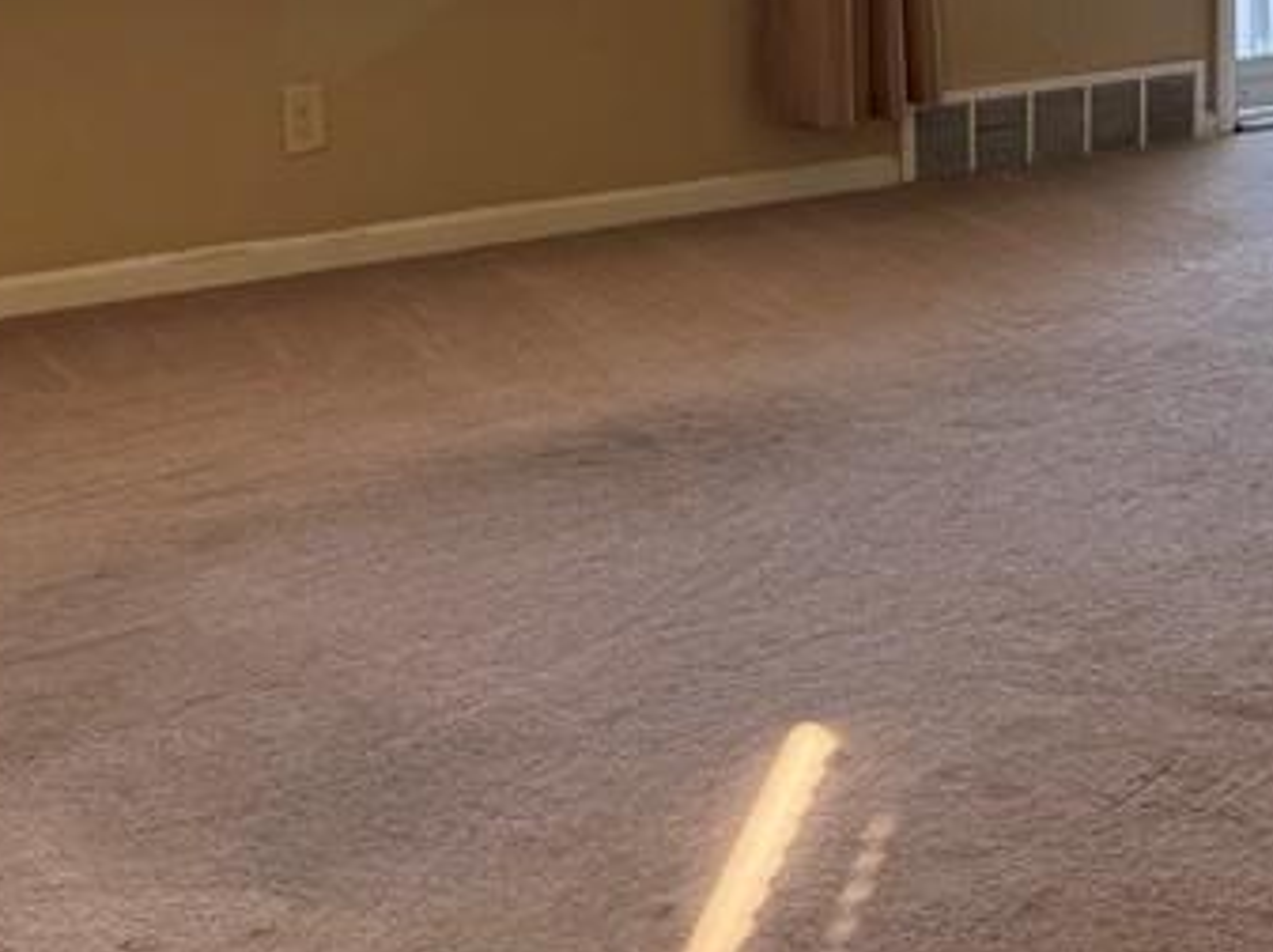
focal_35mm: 73
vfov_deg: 18.7
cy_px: -272
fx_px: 2682
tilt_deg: -4.3
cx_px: 850
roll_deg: -0.2
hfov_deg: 26.6
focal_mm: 6.76
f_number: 1.78
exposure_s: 1/154
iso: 100
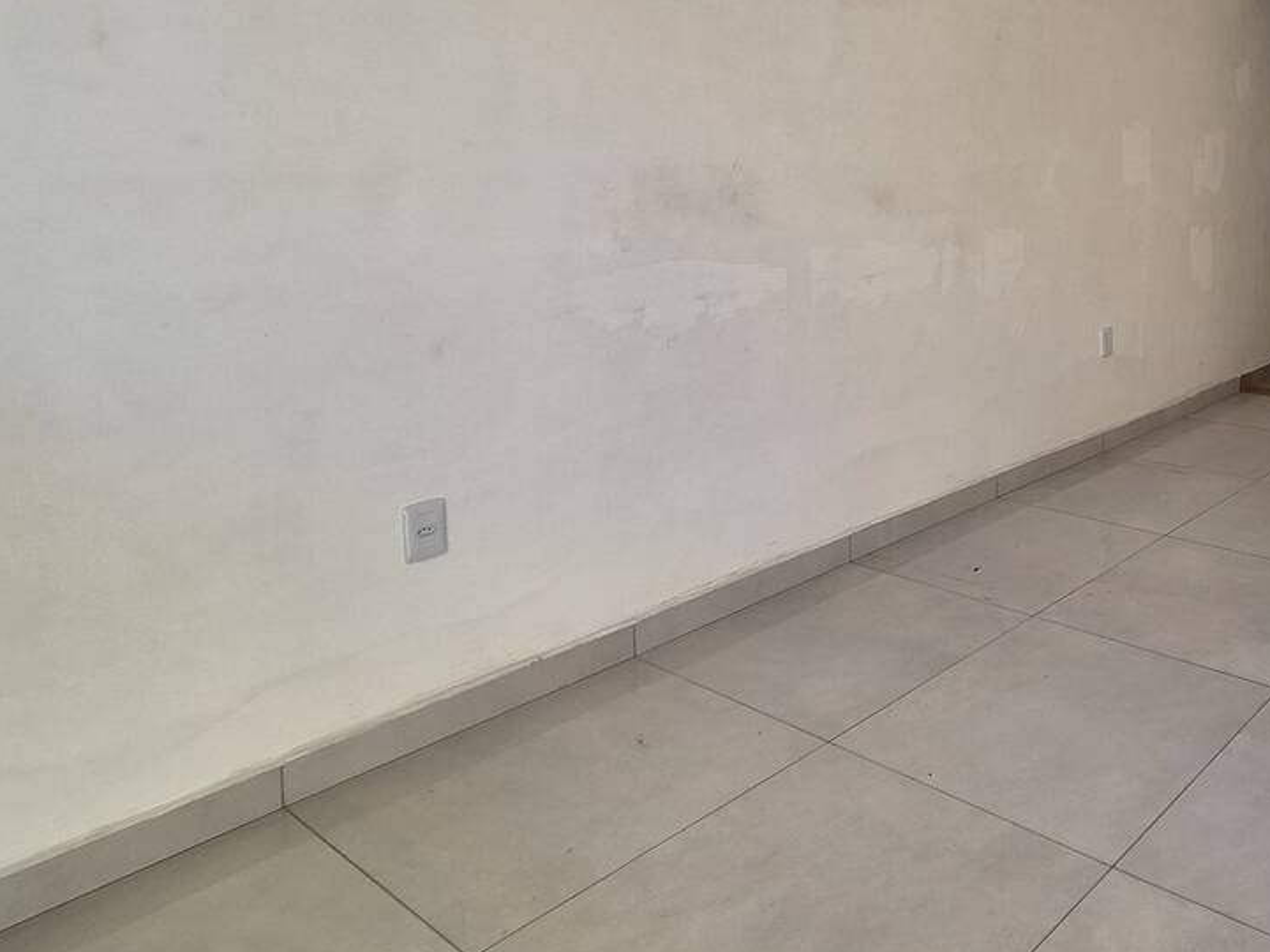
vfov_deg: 50.7
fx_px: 954
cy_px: 231
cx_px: 1125
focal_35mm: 26
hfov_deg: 58.3
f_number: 2.2
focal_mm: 2.2
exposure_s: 1/316
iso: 100
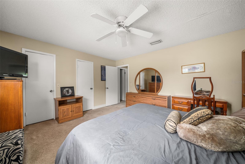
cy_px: 82
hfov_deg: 112.6
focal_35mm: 12
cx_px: 122
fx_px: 82
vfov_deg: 90.0
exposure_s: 1
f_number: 11
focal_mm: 12
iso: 400
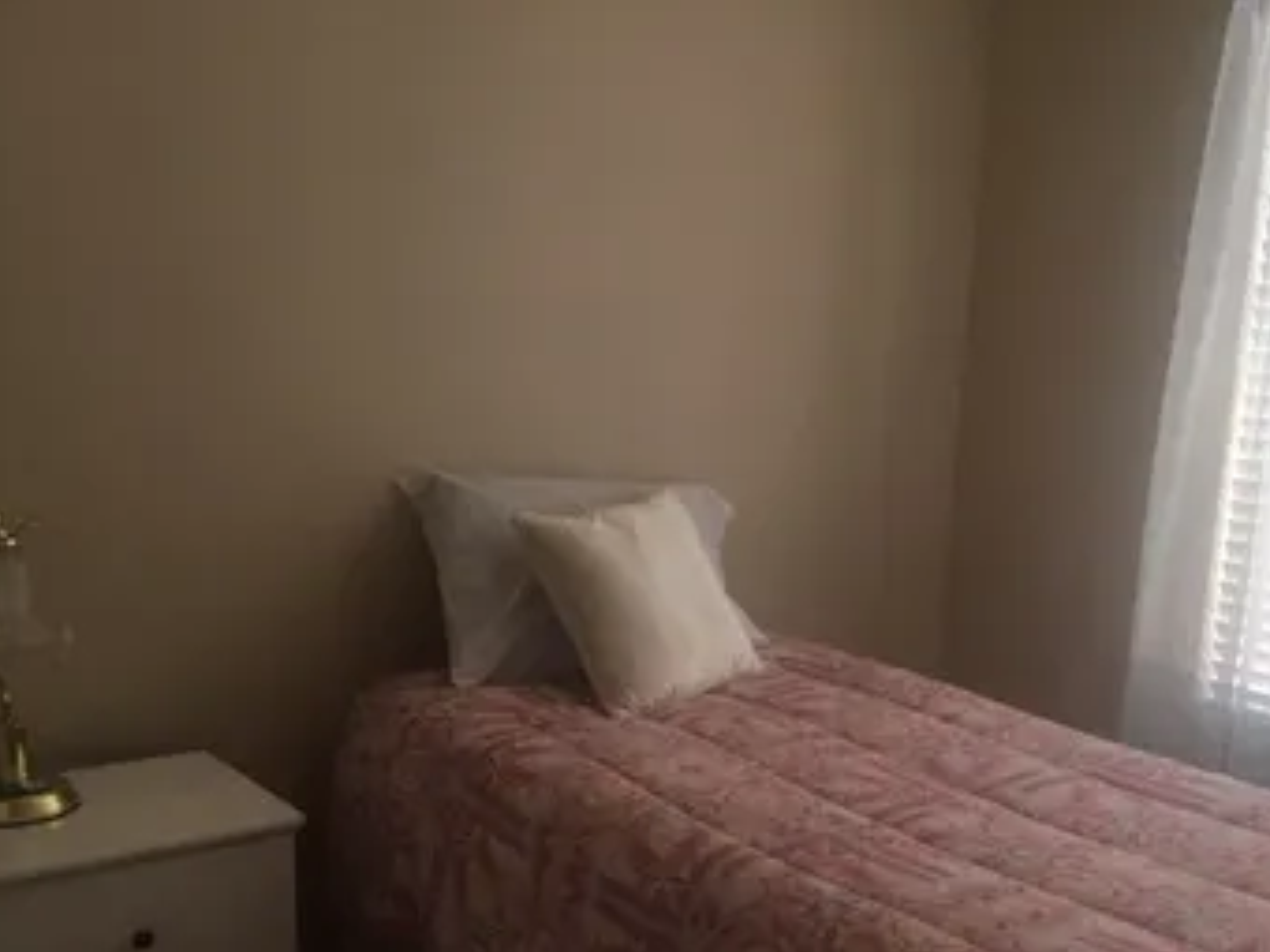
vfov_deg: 34.7
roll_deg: -1.0
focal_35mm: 41
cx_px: 740
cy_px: 668
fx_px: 1504
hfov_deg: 45.6
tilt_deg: -13.8
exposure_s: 1/30
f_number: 2.2
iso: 25
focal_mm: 4.2
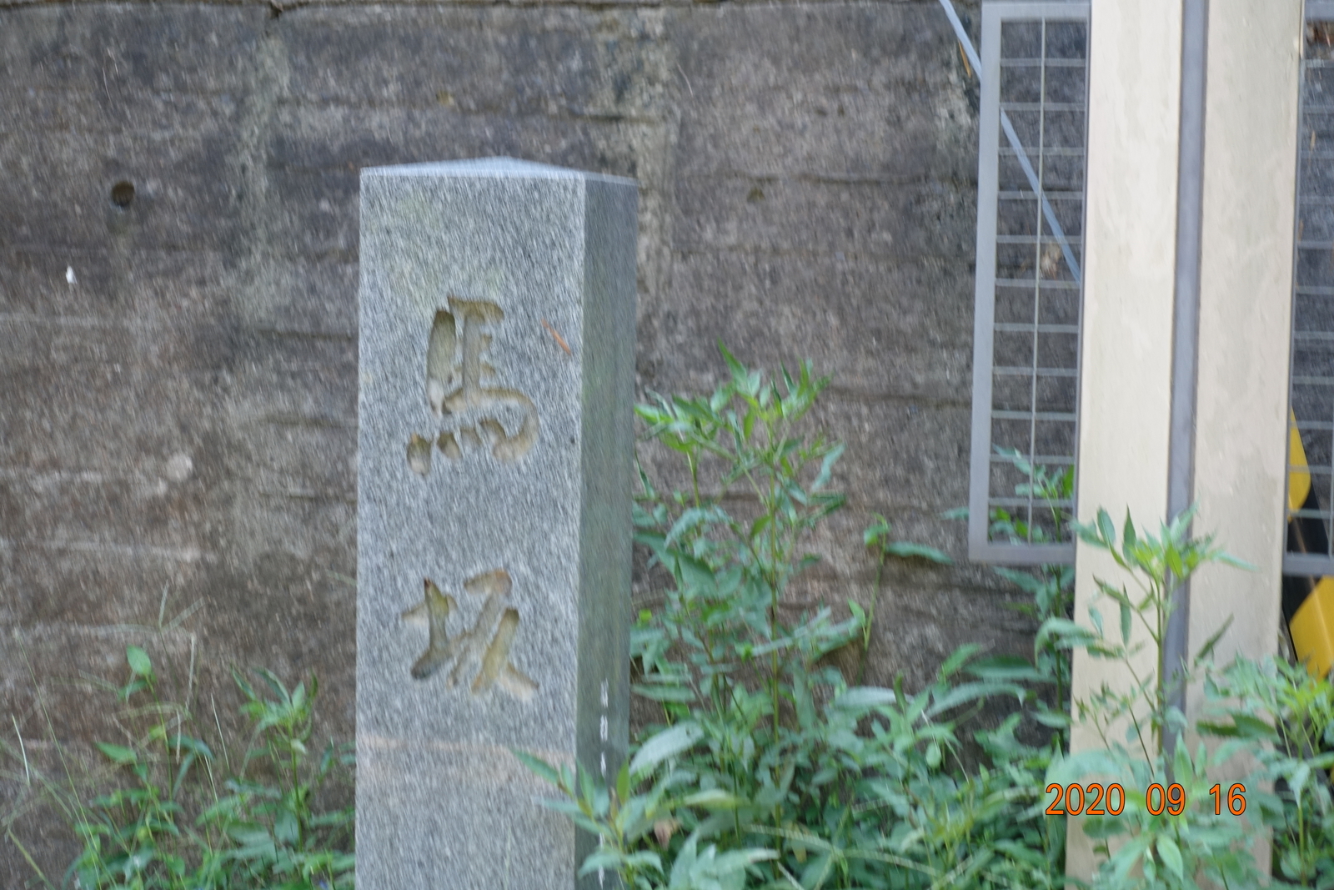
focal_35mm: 65
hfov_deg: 31.0
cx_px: 667
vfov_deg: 20.9
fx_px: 2409
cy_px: 445
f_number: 2.8
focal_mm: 23.9
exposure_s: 1/80
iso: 160
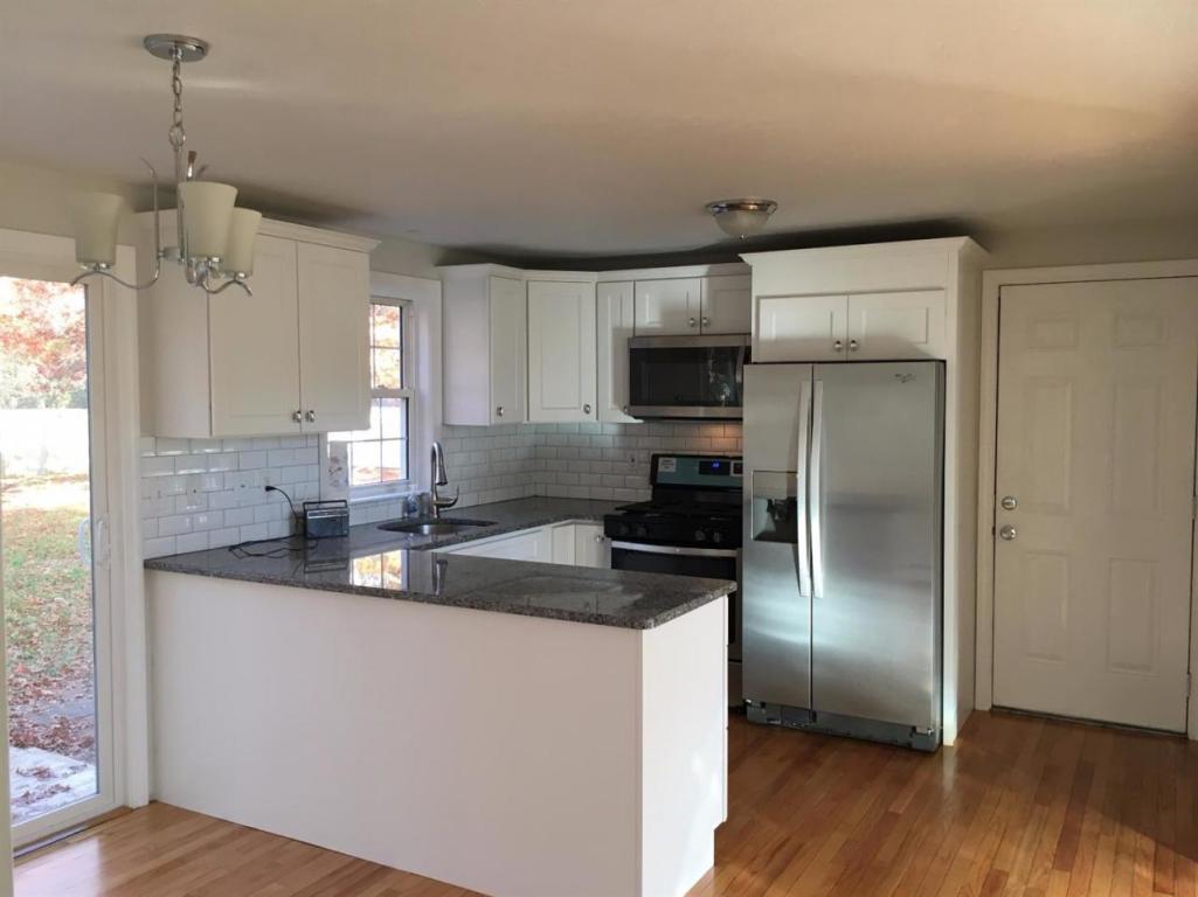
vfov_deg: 48.2
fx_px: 1003
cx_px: 599
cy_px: 448
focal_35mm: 29
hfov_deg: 61.7
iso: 32
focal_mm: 4.15
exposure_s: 1/30
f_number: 2.2
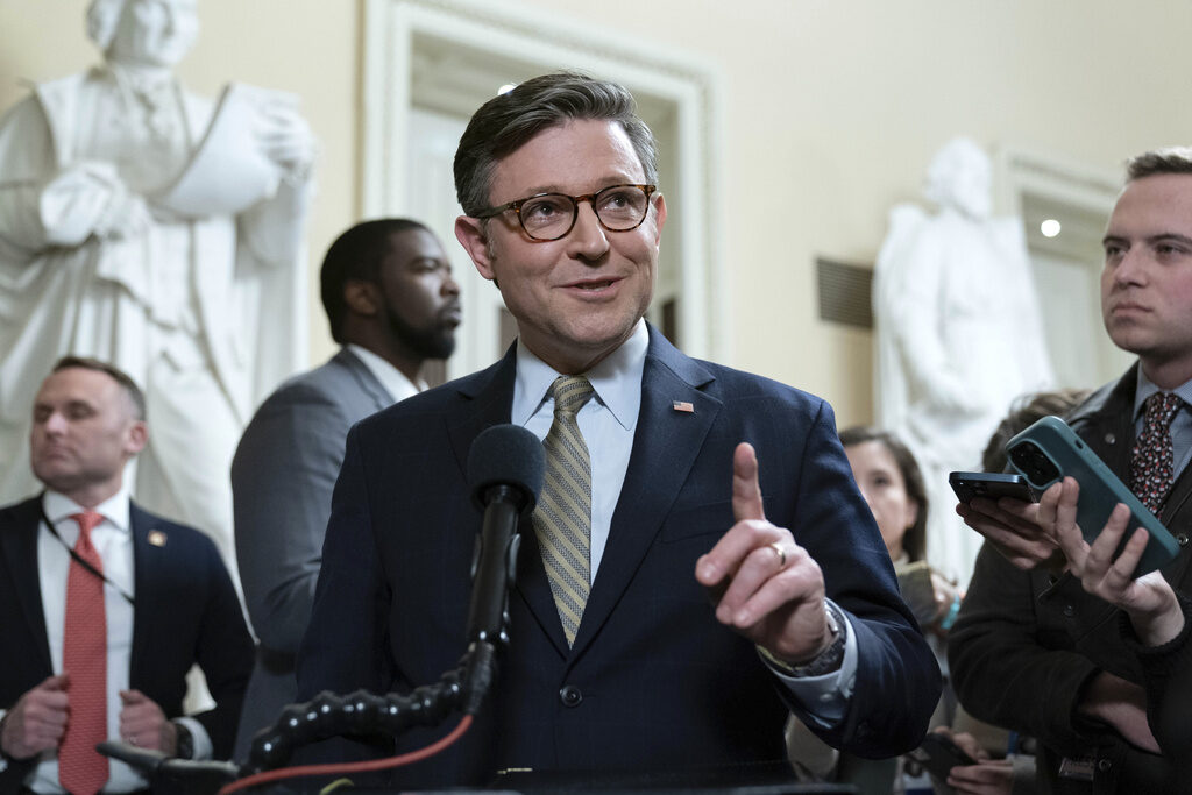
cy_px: 398
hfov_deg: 43.6
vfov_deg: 29.9
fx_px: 1490
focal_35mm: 45
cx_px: 596
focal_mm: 45
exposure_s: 1/200
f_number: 2.8
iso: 3200
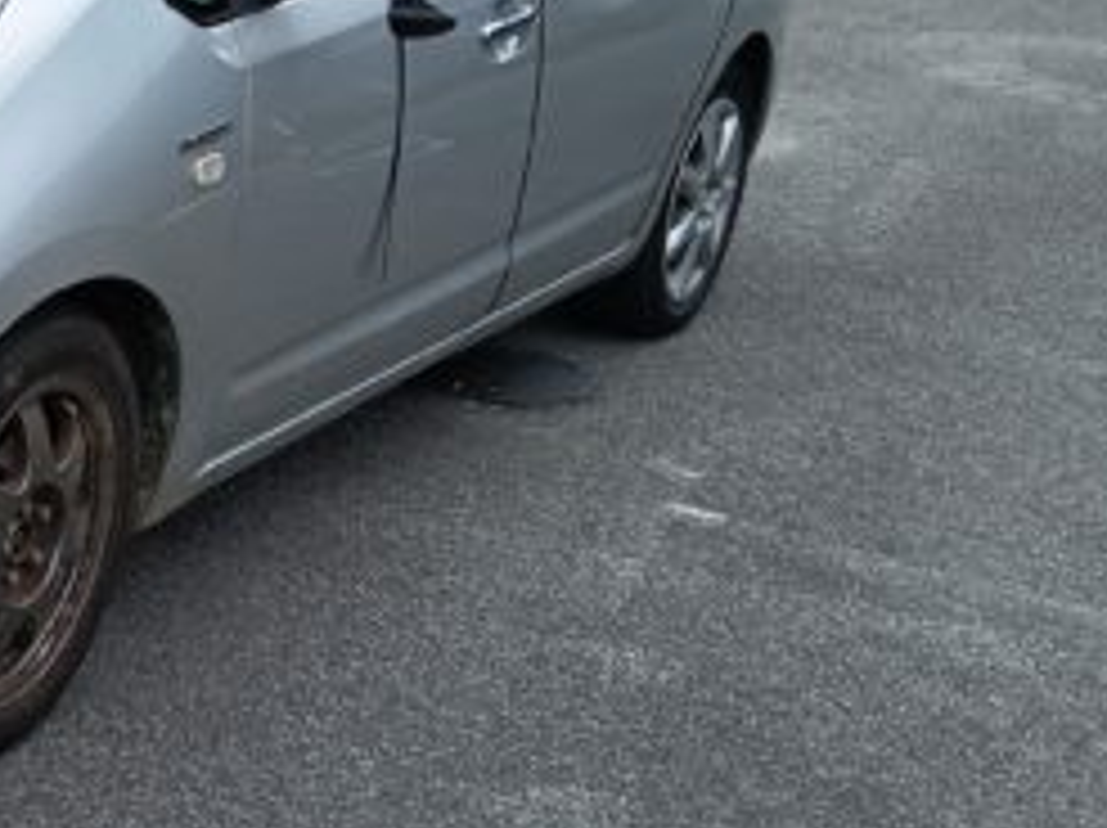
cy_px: 171
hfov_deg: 22.6
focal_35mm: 75
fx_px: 2396
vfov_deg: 19.4
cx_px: -410
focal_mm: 5.27
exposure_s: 1/348
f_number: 1.7
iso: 50
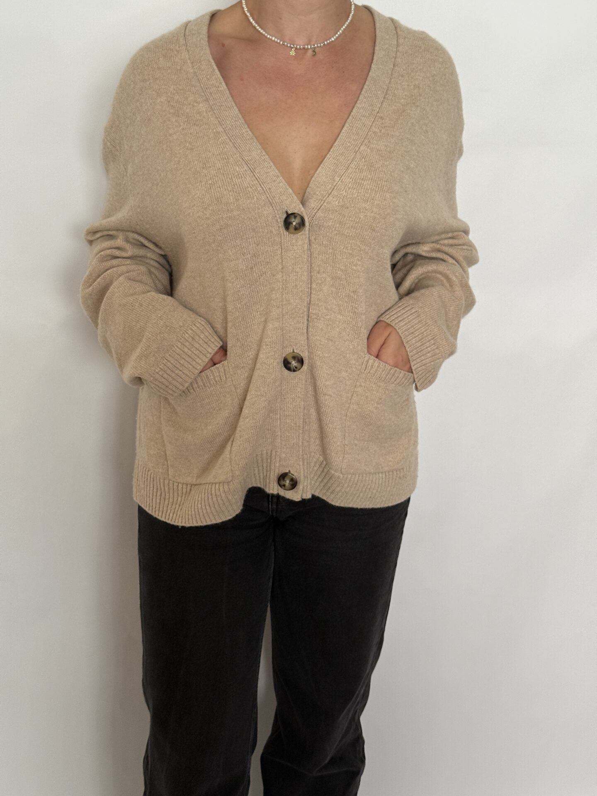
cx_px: 298
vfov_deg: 39.7
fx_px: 1104
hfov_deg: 30.3
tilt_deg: -18.7
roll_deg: -2.2
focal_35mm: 48
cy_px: 398
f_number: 1.78
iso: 80
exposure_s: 1/121
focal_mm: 6.76
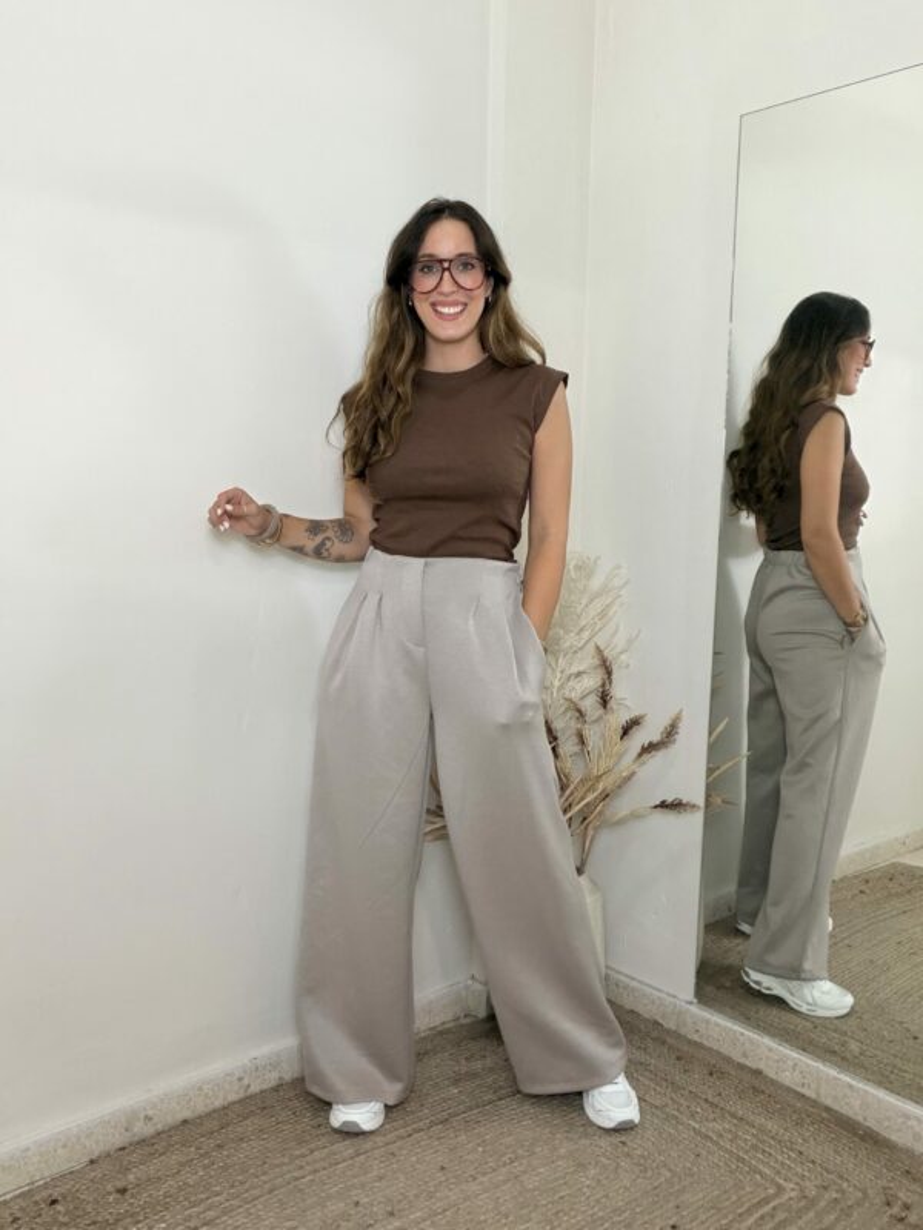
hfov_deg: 46.8
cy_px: 615
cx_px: 462
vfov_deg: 60.0
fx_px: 1067
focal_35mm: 30
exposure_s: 1/50
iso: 125
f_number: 1.9
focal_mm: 2.71
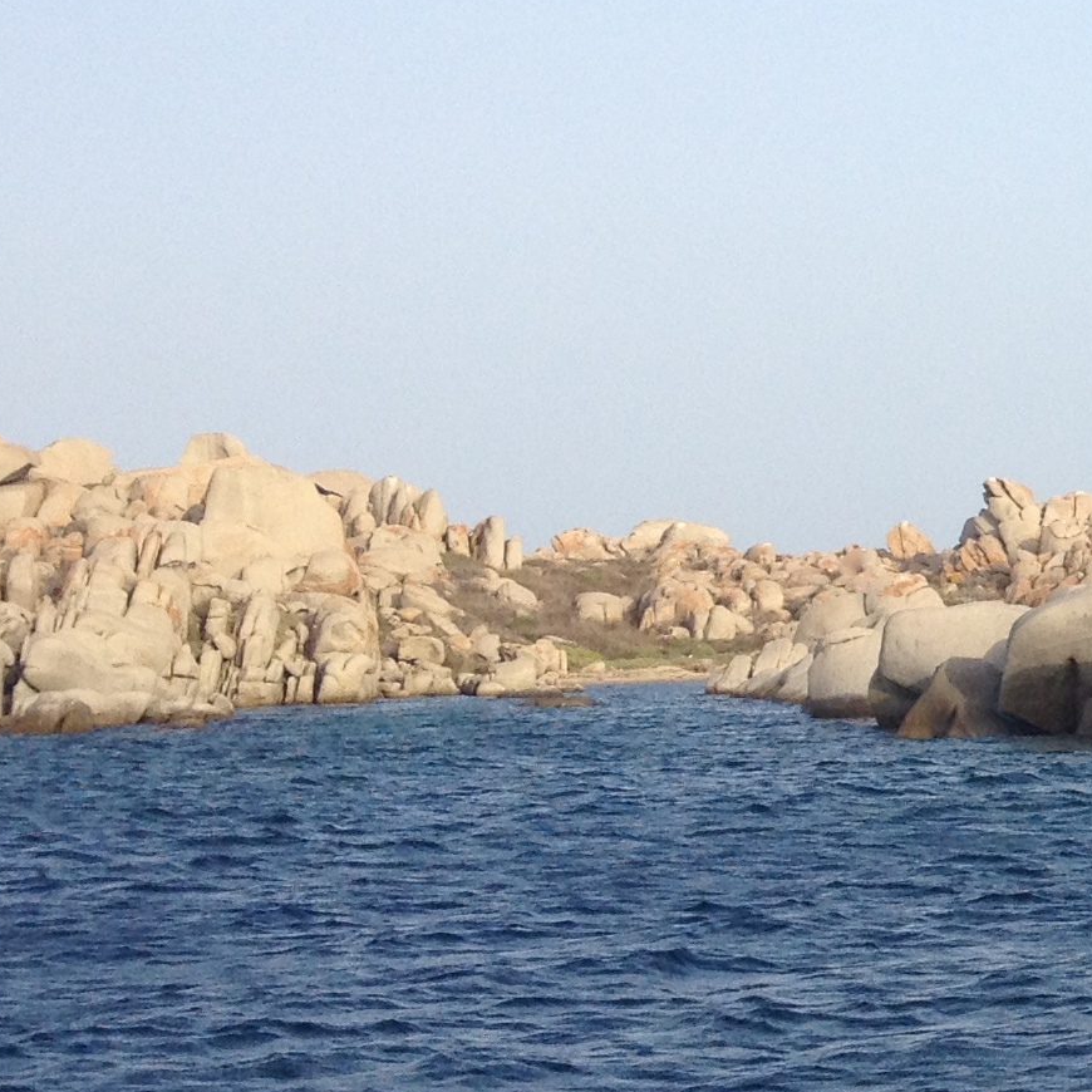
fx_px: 4140
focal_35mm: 116
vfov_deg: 15.0
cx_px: 1949
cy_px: 477
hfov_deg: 13.5
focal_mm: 4.28
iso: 64
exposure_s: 1/905
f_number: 2.4
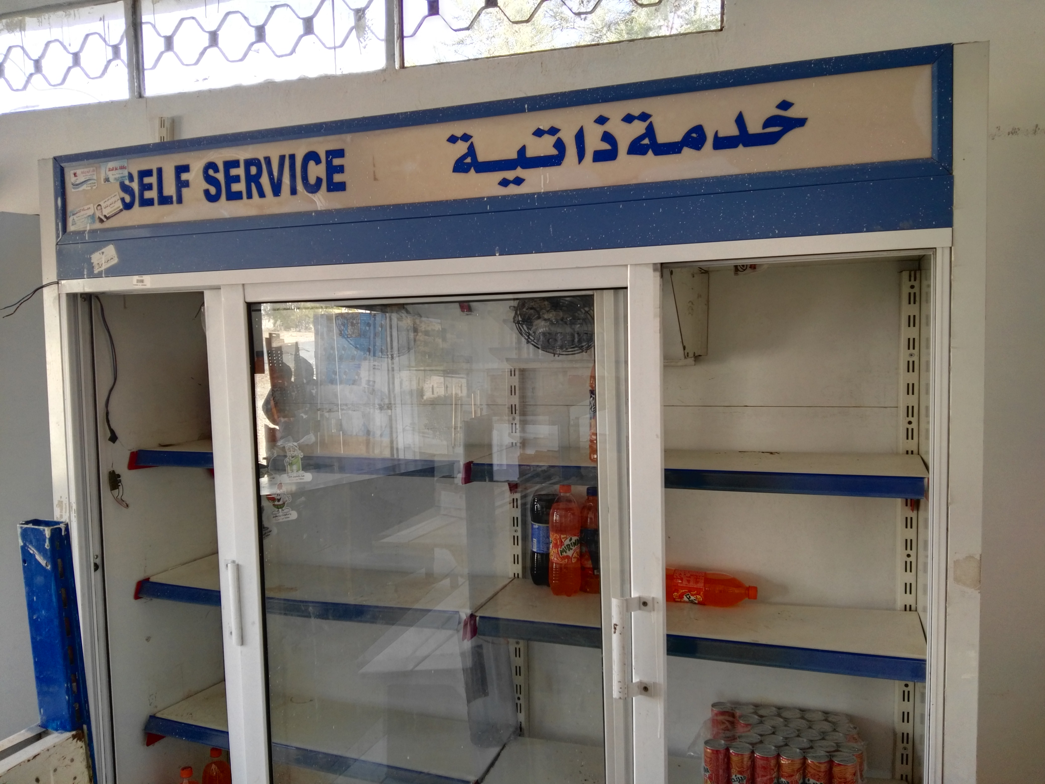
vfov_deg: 49.7
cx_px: 522
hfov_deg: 63.4
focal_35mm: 28
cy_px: 392
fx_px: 845
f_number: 2
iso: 66
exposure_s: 1/100
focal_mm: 2.96
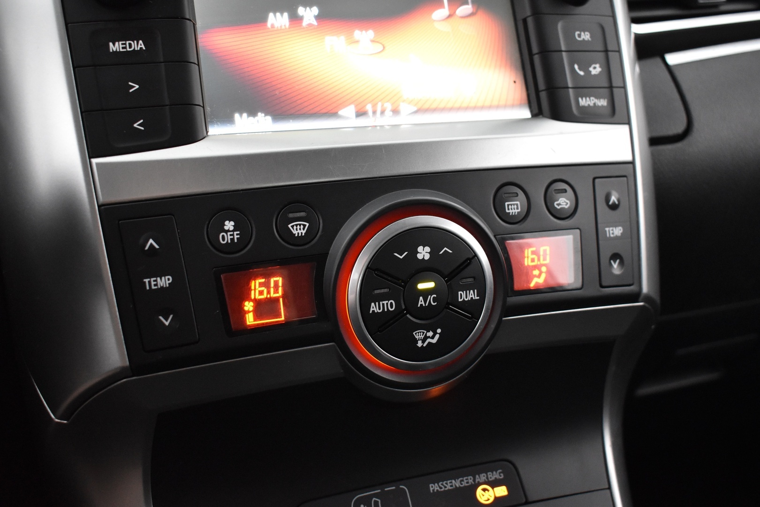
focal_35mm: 39
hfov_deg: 49.6
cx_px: 380
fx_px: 823
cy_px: 254
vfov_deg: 34.2
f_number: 4
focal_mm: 26
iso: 3200
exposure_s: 1/40
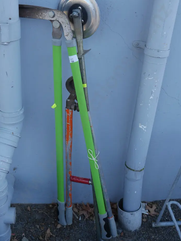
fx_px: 307
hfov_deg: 32.9
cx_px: 88
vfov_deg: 42.9
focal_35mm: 44
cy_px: 113
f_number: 4.5
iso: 200
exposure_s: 1/100
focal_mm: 20
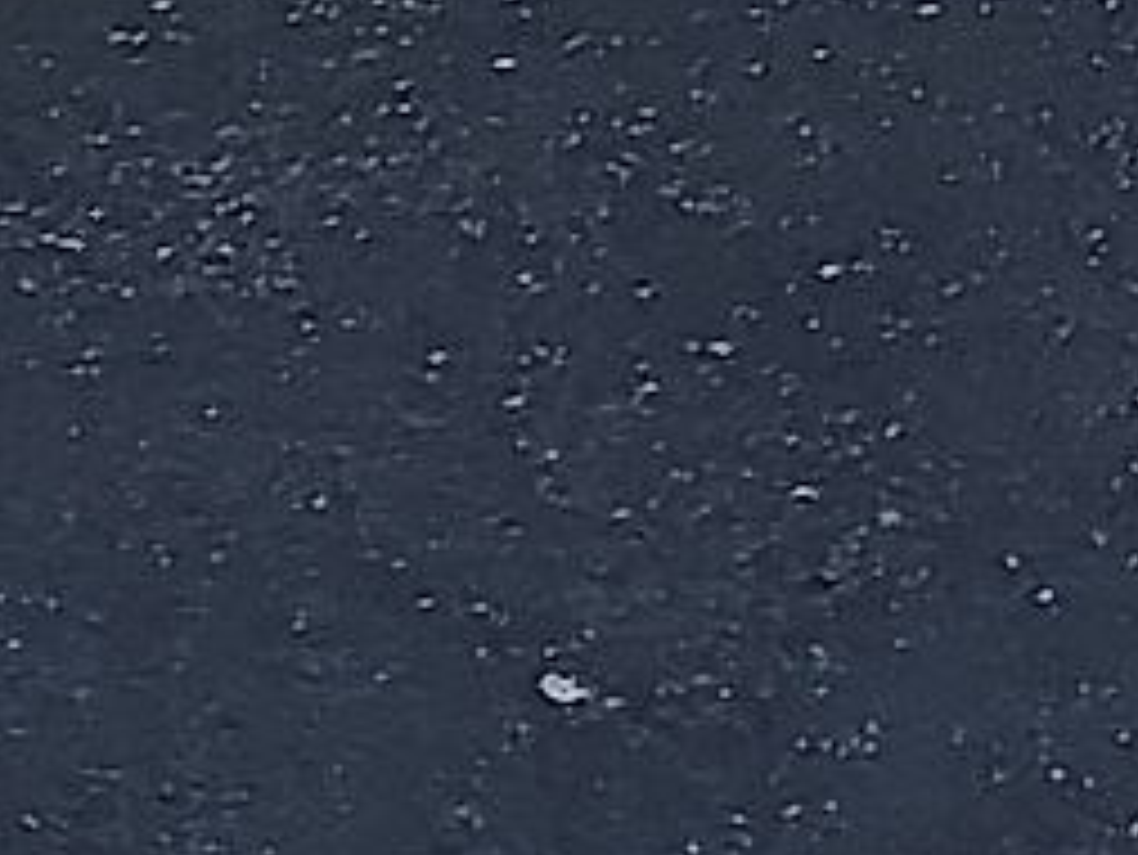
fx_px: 7269
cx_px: 1543
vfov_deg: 6.4
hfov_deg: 8.8
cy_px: -1323
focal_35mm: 221
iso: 25
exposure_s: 1/667
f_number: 1.8
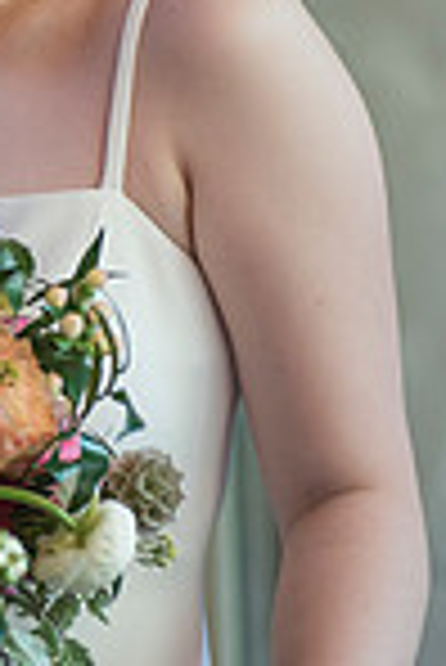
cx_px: -180
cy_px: 58
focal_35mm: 273
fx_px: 5061
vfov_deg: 7.5
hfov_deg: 5.0
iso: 1250
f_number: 3.5
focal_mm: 90
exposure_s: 1/100
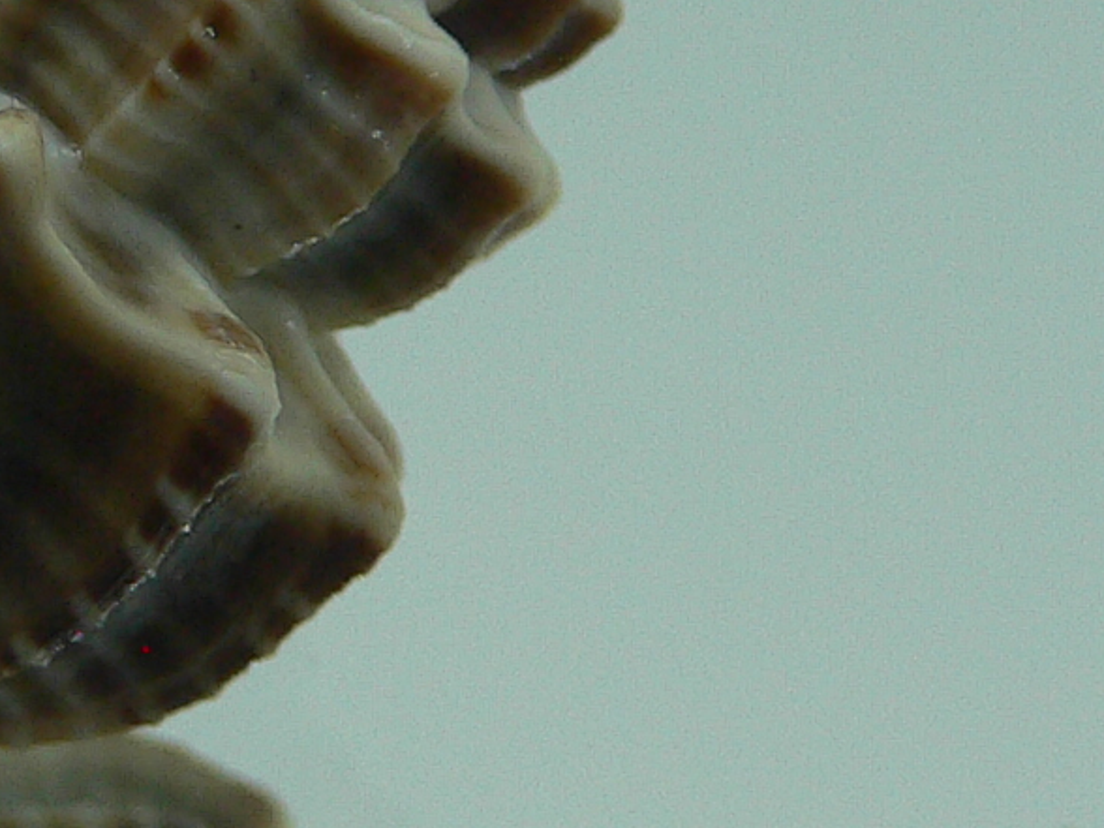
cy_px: 370
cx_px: -66
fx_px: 3827
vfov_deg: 12.3
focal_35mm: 120
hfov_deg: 16.0
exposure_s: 1/60
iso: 80
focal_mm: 4.6
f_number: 2.8
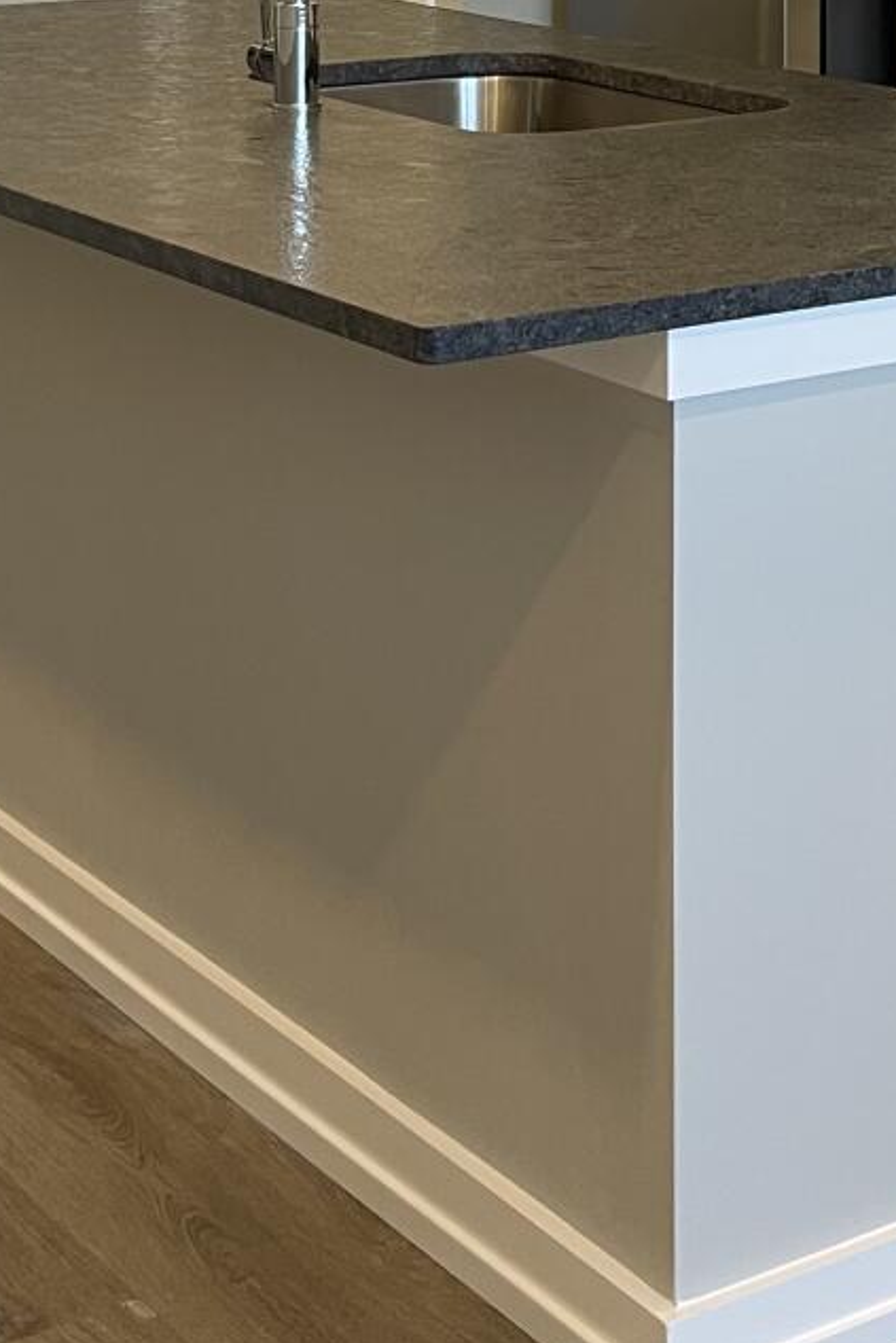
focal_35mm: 82
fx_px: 3059
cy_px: -256
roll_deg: -0.4
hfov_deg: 15.8
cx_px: 1154
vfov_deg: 22.8
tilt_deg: -1.9
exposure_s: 1/60
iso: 80
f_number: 1.6
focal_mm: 5.1
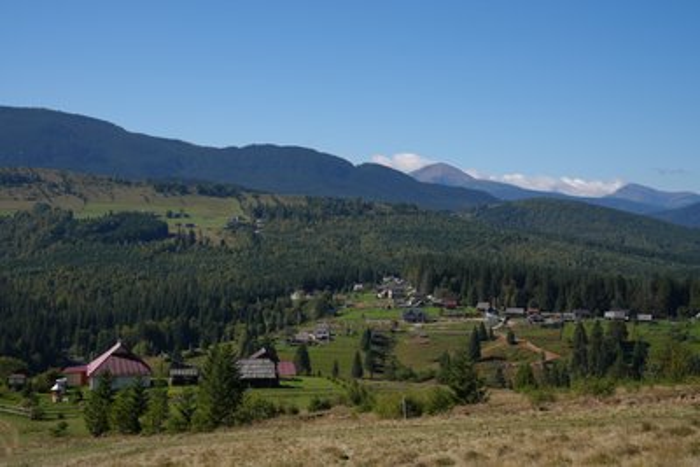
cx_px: 350
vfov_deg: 27.0
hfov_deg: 39.6
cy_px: 234
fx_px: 973
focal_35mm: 50
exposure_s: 1/640
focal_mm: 50
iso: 100
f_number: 5.6
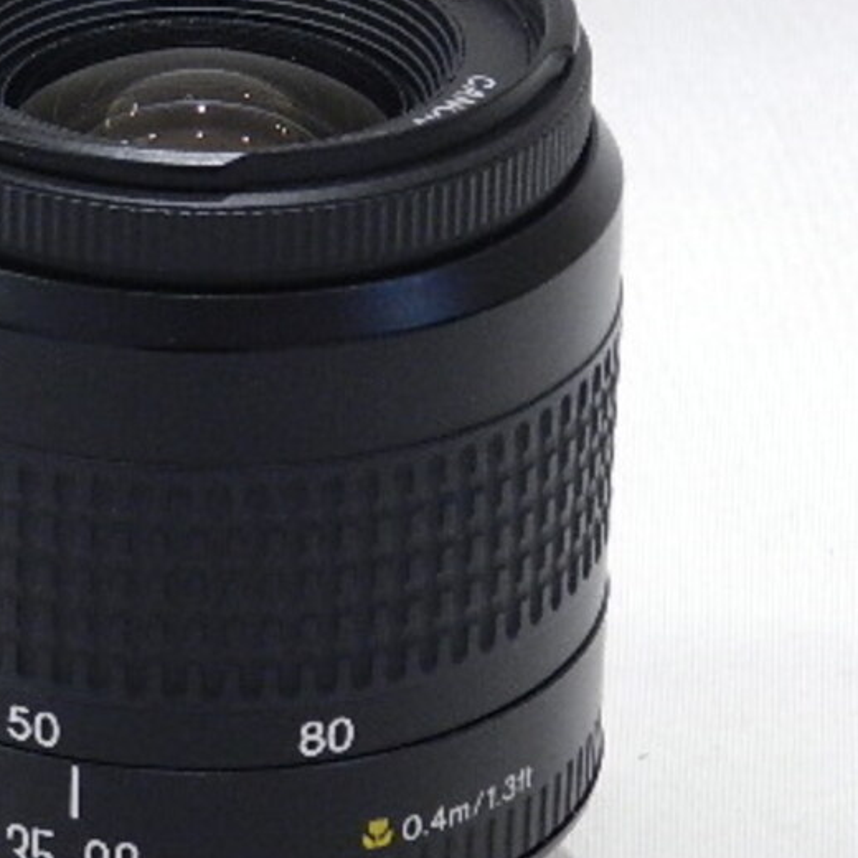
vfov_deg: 6.6
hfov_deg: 6.6
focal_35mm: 265
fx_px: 7431
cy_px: 441
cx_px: 239
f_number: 5
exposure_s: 1/40
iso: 800
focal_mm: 23.1
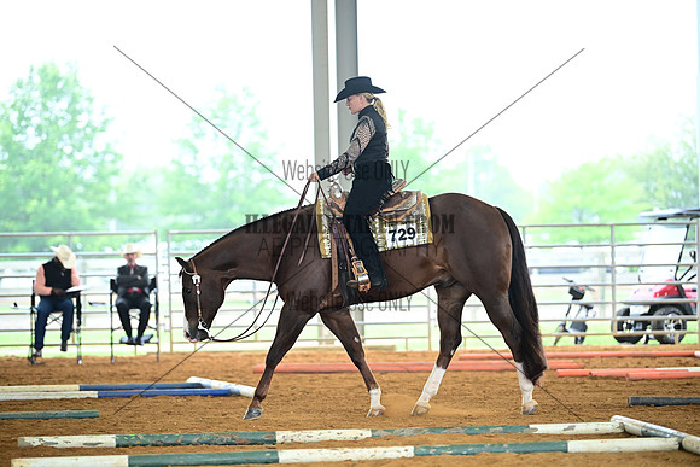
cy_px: 234
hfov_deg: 13.7
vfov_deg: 9.2
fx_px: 2917
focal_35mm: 150
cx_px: 350
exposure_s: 1/309
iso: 640
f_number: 2.8
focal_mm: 150
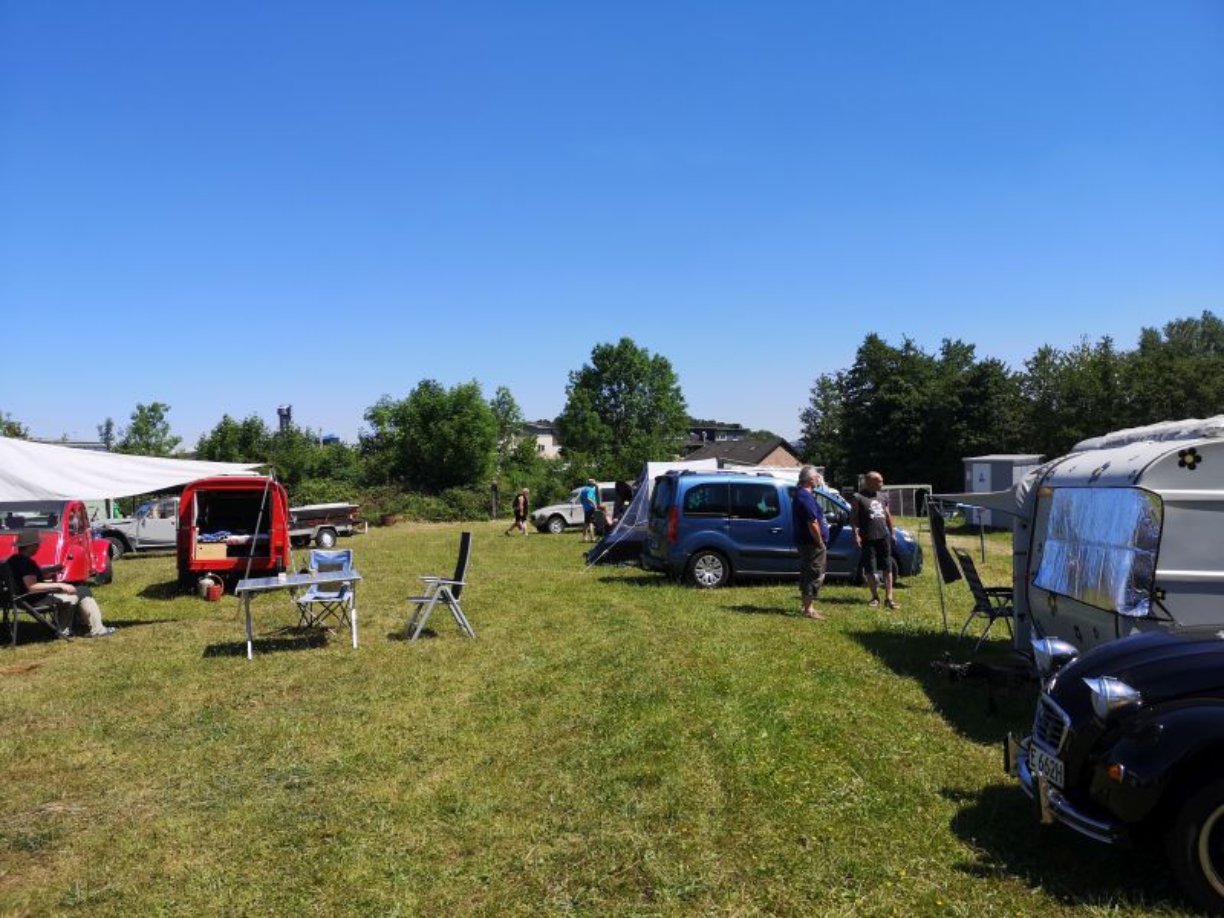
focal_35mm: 27
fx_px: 955
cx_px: 612
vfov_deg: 51.4
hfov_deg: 65.3
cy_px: 459
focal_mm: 5.58
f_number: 1.8
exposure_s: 1/2463
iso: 50
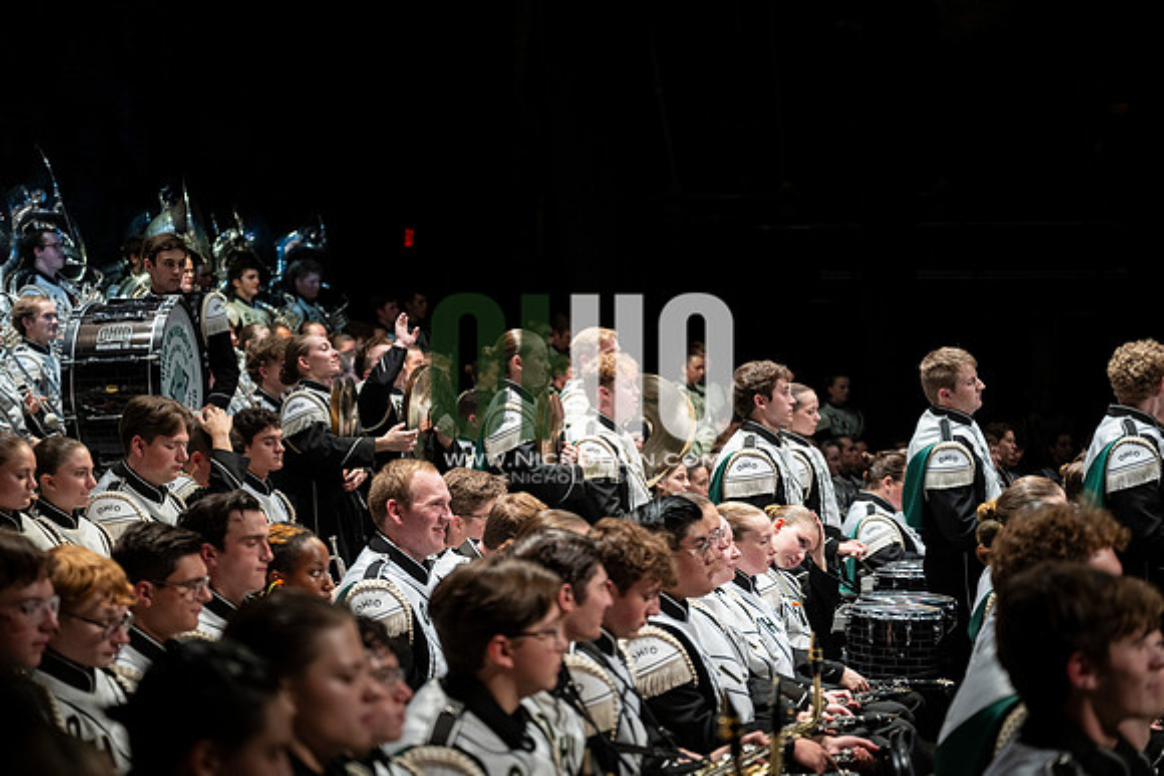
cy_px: 388
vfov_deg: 19.5
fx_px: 2264
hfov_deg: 28.8
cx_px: 582
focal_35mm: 70
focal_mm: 70
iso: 800
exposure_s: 1/500
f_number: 2.8
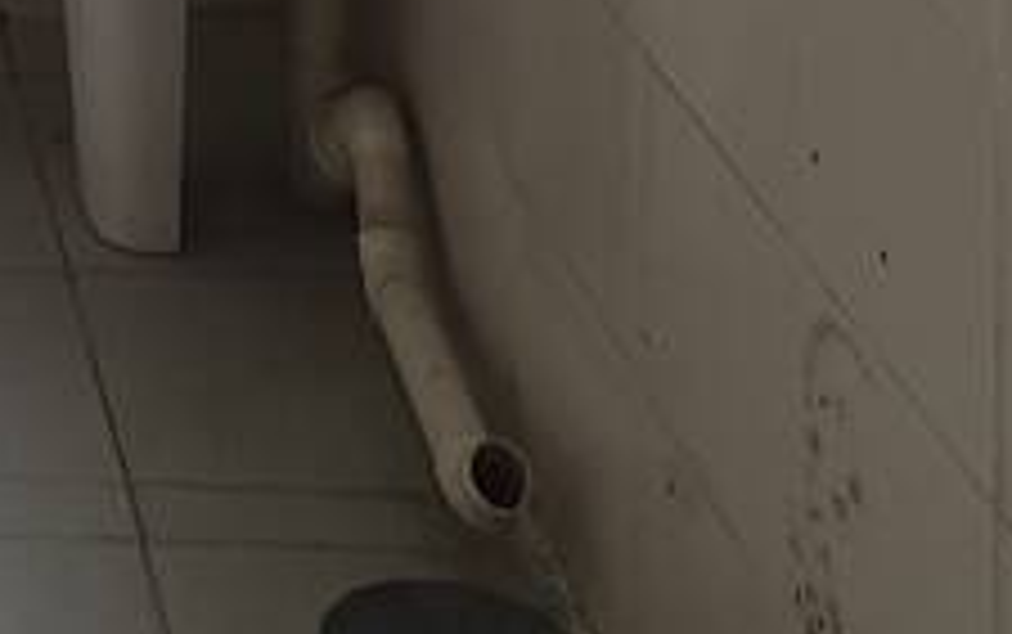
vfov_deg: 10.3
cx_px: -405
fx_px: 2429
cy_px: -1313
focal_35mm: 88
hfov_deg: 20.8
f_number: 2.2
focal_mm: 1.8
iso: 50
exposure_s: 1/120
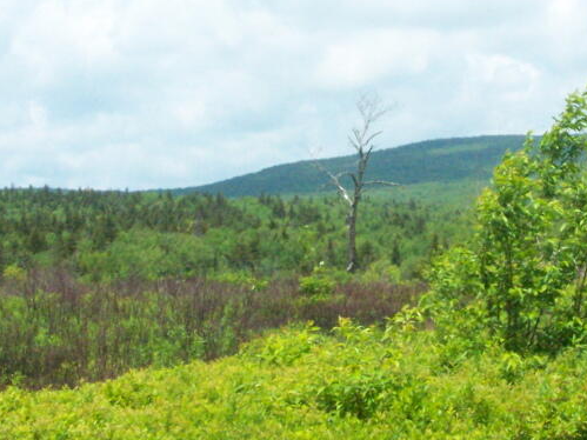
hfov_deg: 24.6
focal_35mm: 78
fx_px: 1322
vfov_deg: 18.7
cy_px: 101
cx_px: 468
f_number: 5.6
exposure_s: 1/1600
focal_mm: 6.3
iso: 400
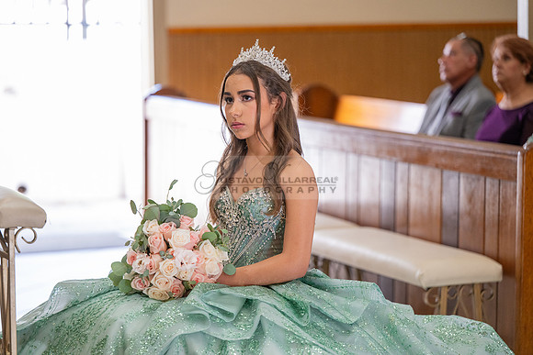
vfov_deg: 11.0
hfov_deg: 16.4
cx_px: 266
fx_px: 1851
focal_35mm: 125
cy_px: 178
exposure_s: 1/320
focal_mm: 125
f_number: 2.8
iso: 1600
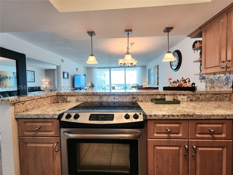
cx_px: 116
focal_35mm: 13
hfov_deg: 106.2
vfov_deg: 89.9
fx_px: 88
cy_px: 88
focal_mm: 2.2
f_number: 2.2
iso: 125
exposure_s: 1/60.2
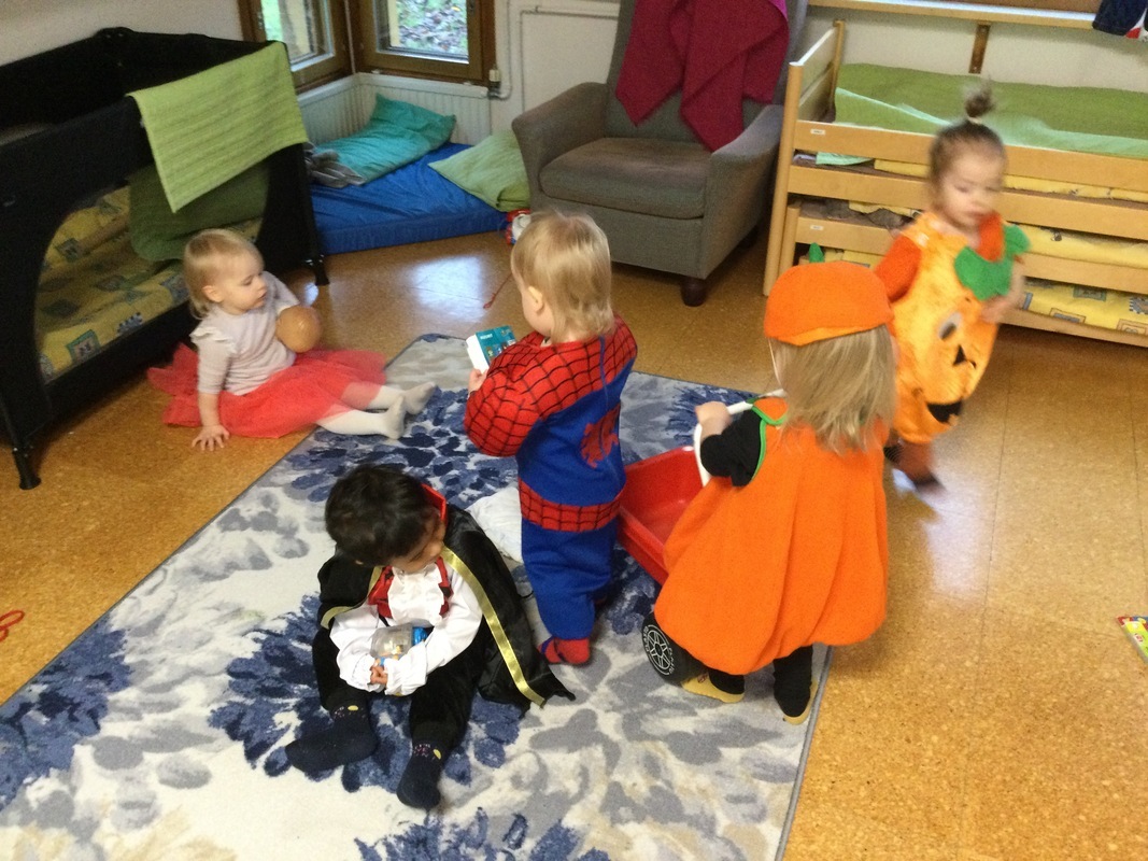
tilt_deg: -33.0
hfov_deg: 58.4
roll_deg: -0.4
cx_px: 574
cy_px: 430
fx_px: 1028
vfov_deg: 45.4
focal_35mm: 31
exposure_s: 1/20
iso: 200
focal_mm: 3.3
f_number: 2.4
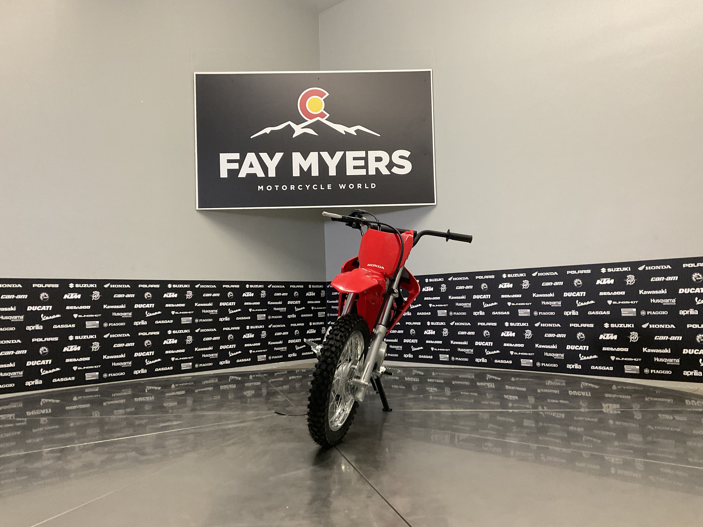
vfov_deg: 48.2
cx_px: 352
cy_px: 264
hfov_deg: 61.7
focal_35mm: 29
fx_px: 589
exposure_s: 1/60
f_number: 1.8
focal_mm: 3
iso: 160
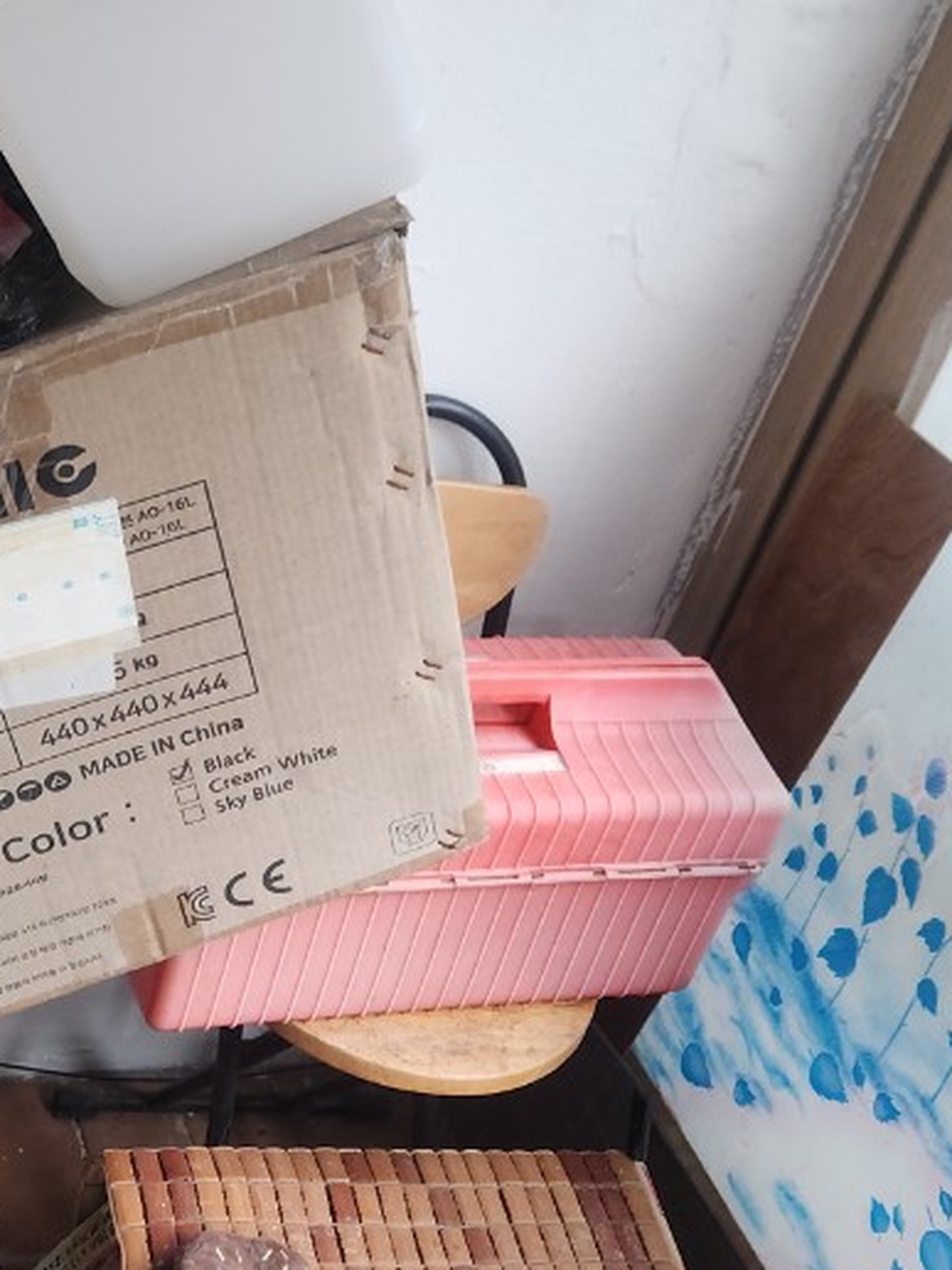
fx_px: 2090
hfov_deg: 25.4
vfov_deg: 33.7
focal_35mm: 57
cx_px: 261
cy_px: 711
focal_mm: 5.4
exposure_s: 1/60.2
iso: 80
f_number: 1.8
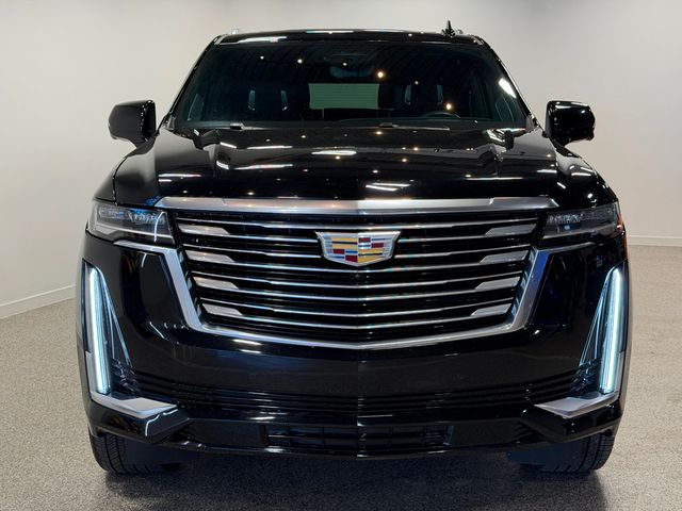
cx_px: 341
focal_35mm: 48
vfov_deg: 30.3
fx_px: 946
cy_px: 256
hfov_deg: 39.7
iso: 100
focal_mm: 6.76
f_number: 1.78
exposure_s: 1/193
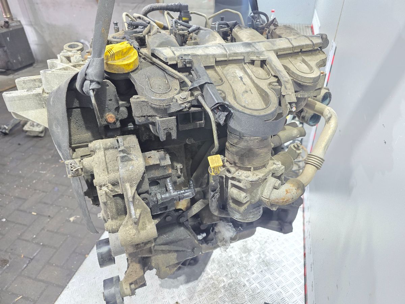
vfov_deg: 58.9
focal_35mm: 23
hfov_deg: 73.9
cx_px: 202
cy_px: 152
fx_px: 269
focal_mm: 6.3
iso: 500
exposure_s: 1/100
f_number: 1.7
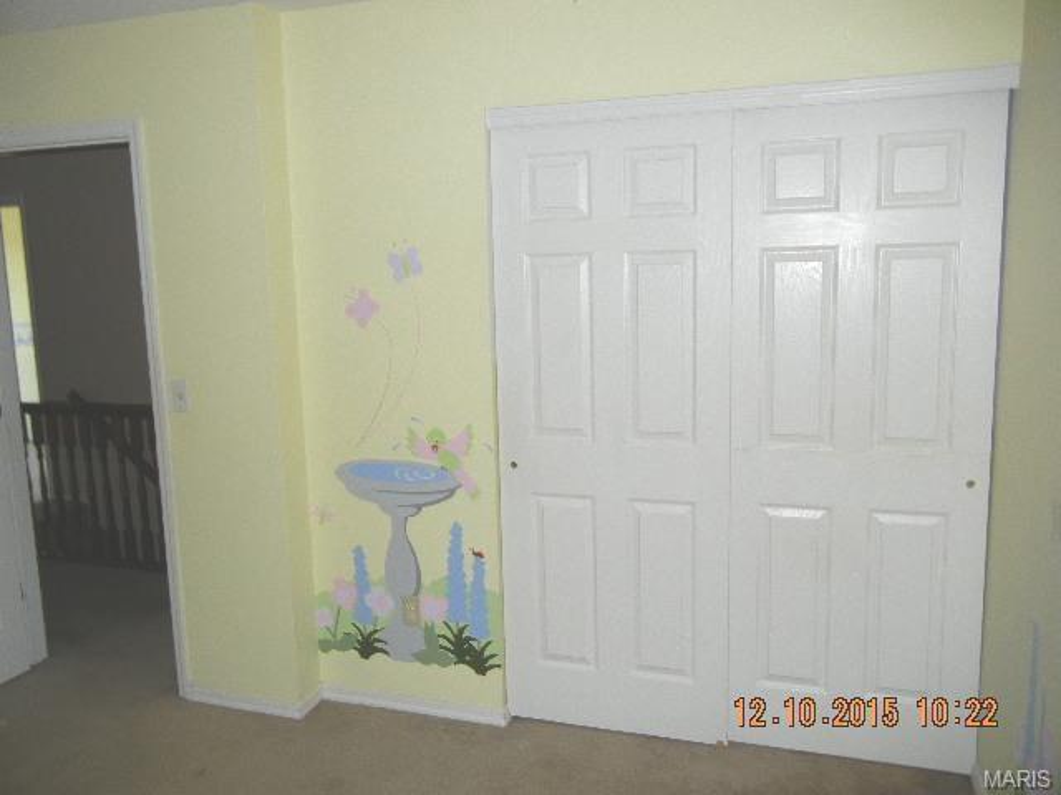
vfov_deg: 46.8
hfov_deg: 60.0
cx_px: 530
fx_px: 920
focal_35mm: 30
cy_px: 398
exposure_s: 1/30
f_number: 3.5
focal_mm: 5.4
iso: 200
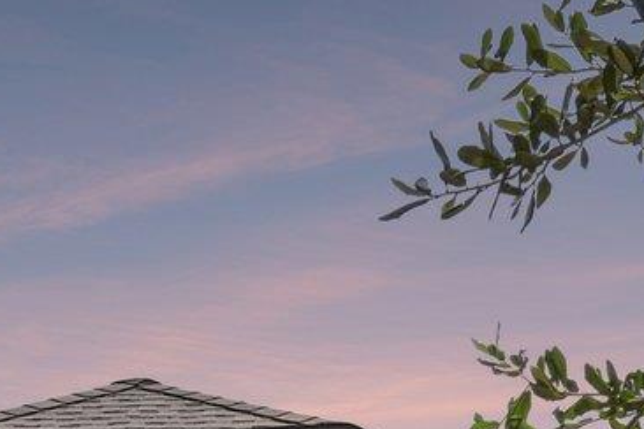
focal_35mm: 112
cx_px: 232
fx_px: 2003
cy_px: 1186
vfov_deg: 9.9
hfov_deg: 18.2
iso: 100
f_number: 8
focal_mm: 20
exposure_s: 1/250
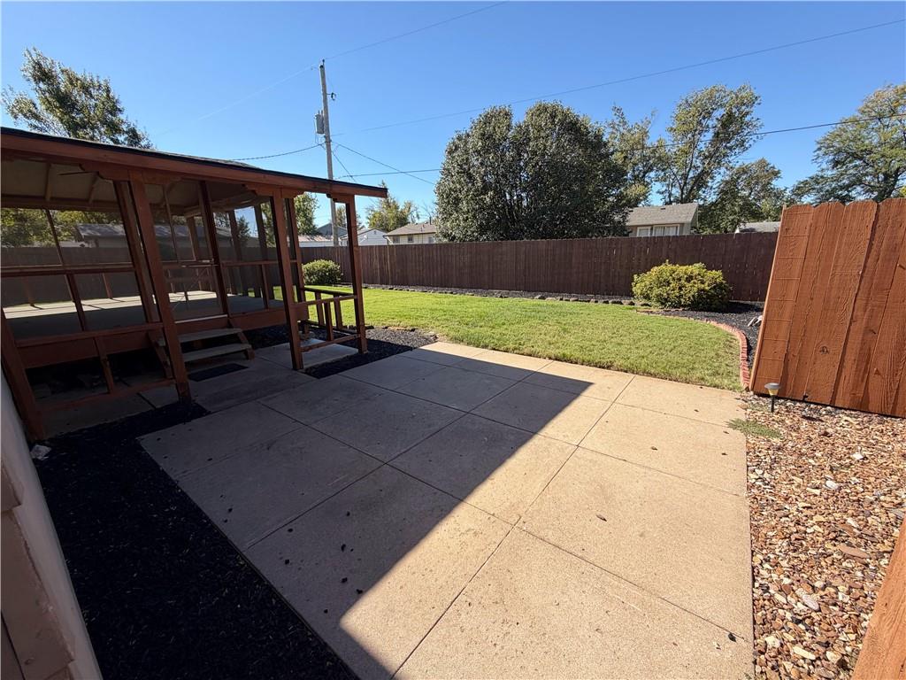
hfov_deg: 102.1
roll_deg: +2.5
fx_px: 366
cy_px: 340
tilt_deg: -13.6
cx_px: 453
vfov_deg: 85.7
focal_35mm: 14
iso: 32
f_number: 2.2
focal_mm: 2.22
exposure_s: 1/770
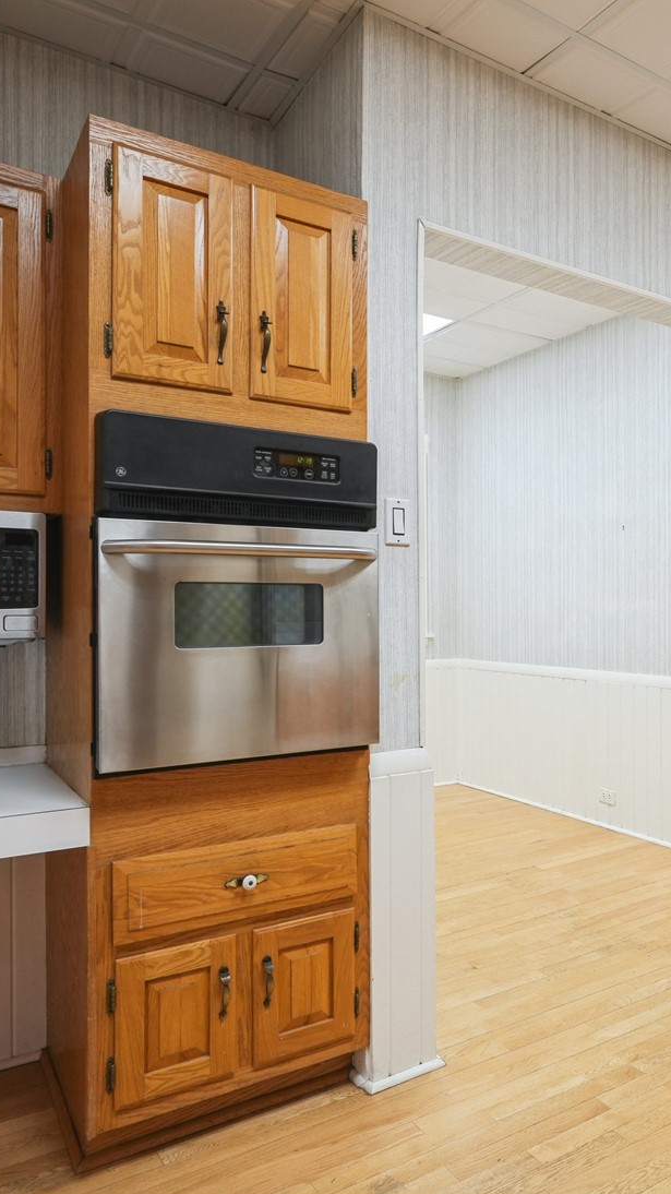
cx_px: 481
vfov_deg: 71.9
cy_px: 581
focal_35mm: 26
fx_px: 823
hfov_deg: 43.3
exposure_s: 1/20
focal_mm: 16
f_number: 10
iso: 400
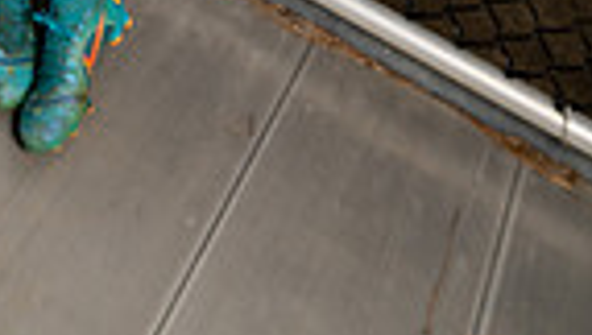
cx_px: 166
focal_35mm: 79
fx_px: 1242
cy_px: -521
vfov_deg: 11.8
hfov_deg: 26.5
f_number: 4
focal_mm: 24
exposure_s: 1/800
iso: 100
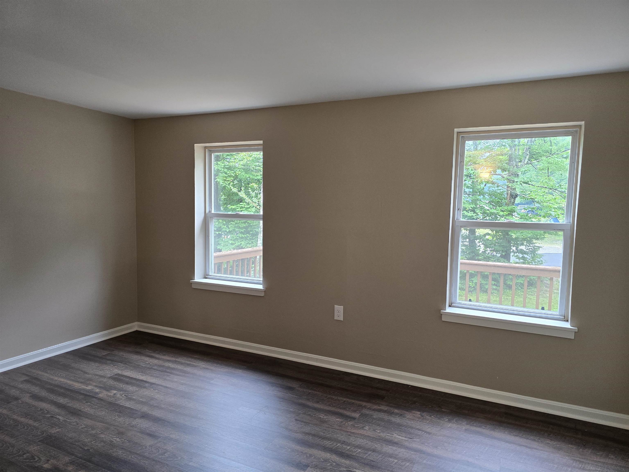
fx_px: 418
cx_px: 314
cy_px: 236
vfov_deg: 58.9
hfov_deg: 73.9
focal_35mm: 23
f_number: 1.7
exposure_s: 1/120
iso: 200
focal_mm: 6.3
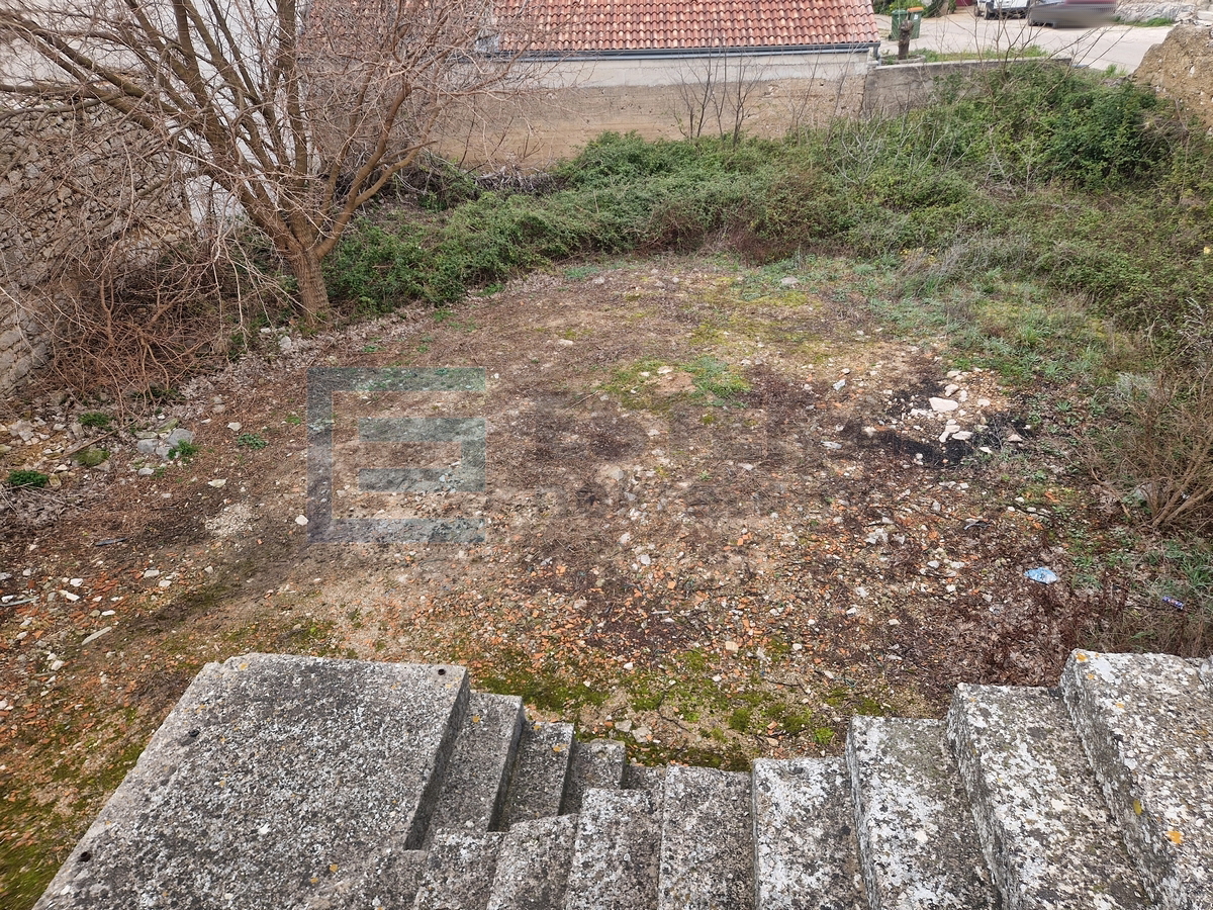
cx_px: 606
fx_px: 806
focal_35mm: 23
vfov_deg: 58.9
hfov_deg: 73.9
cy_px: 455
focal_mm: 5.4
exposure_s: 1/222
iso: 50
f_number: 1.8
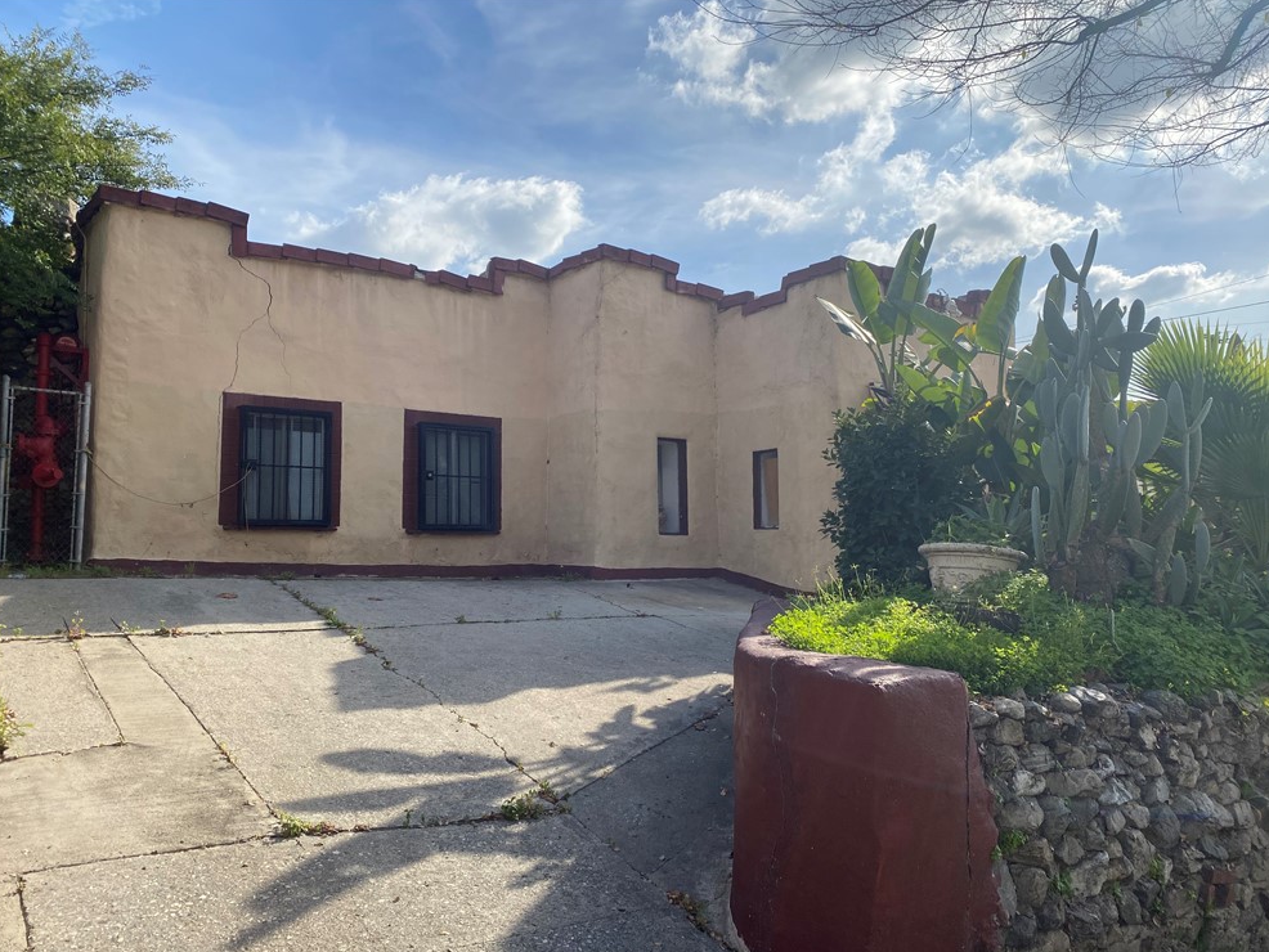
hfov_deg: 65.3
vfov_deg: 51.4
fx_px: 990
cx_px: 625
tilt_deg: +3.0
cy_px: 489
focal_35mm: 27
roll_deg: +0.6
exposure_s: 1/2890
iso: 32
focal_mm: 4.25
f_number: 1.8
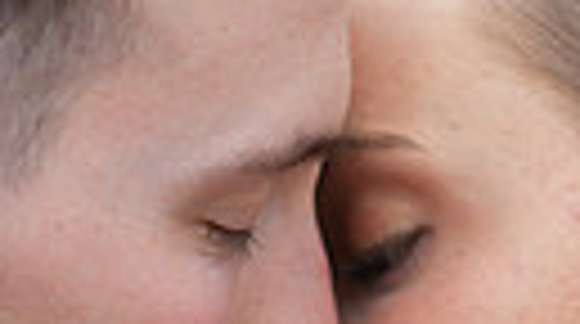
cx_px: 220
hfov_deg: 7.0
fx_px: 4774
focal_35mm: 311
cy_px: 567
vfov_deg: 3.9
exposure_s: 1/320
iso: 320
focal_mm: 85
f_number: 2.8
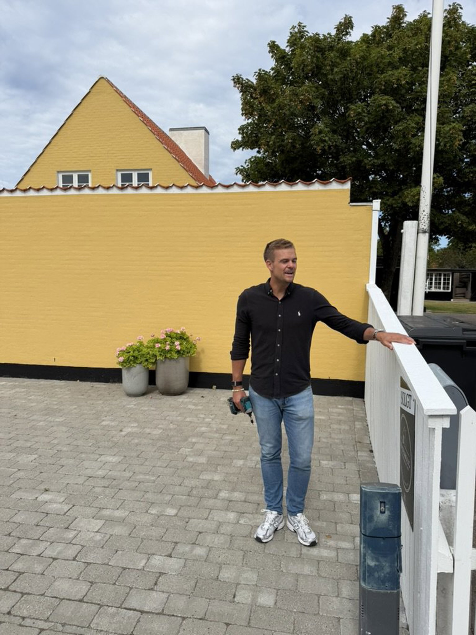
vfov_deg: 71.6
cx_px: 238
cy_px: 318
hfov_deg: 56.8
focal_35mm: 24
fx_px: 440
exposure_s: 1/5714
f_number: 1.78
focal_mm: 6.76
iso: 80
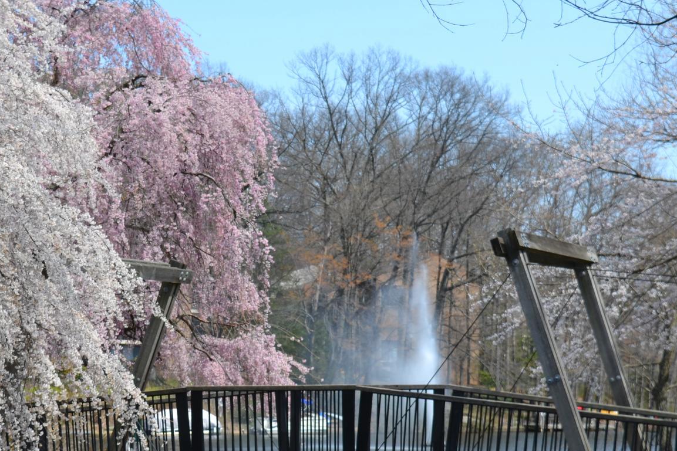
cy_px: 297
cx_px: 221
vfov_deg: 11.4
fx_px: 2255
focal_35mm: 120
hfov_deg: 17.0
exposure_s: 1/250
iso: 100
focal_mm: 45
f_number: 8
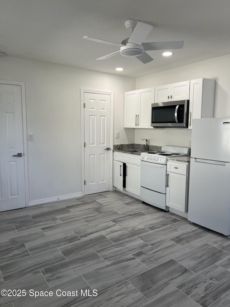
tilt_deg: -5.0
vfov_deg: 67.3
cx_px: 115
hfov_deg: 53.1
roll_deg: -0.3
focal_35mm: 26
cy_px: 154
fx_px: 230
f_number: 1.5
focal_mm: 5.7
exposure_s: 1/188
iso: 40
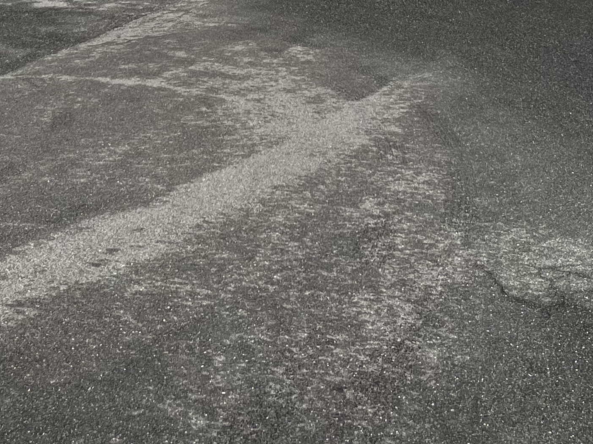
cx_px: 311
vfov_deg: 18.0
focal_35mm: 75
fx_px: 1285
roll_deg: +0.0
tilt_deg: -4.1
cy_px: -173
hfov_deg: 26.0
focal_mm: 5.1
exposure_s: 1/2410
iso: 50
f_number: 1.6
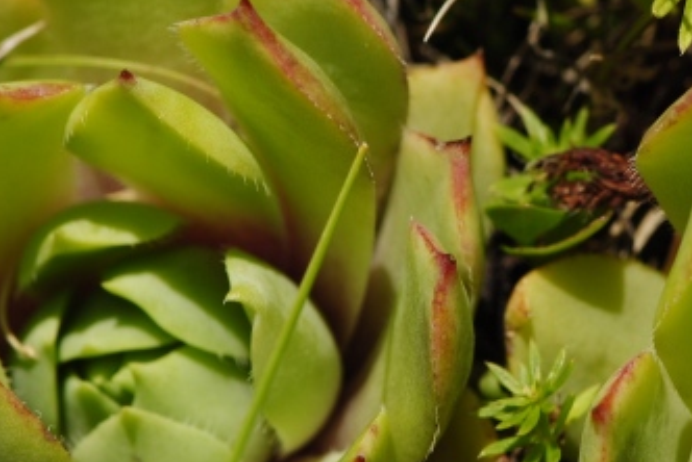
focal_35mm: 307
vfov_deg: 4.5
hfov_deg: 6.7
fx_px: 5910
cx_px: 590
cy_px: 283
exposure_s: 1/320
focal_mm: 85
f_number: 9
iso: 100
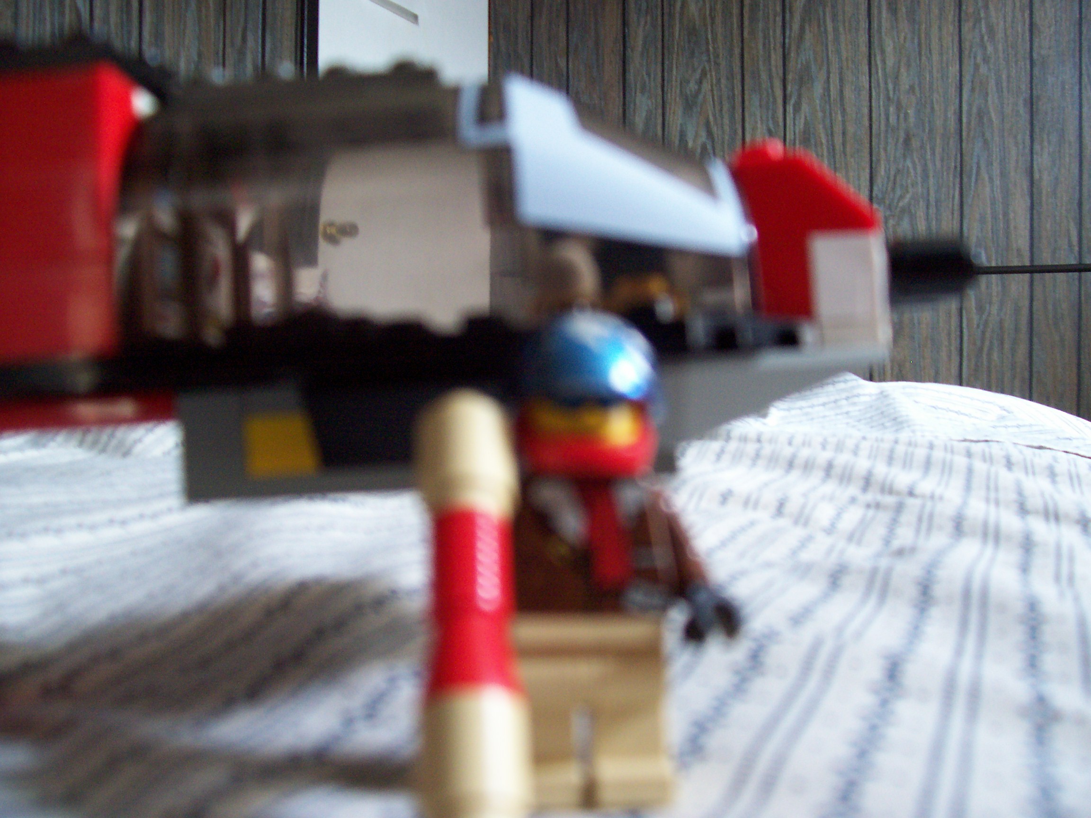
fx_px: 1072
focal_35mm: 34
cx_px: 546
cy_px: 409
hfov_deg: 54.0
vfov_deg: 41.8
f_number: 2.7
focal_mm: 5.6
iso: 160
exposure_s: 1/12.6
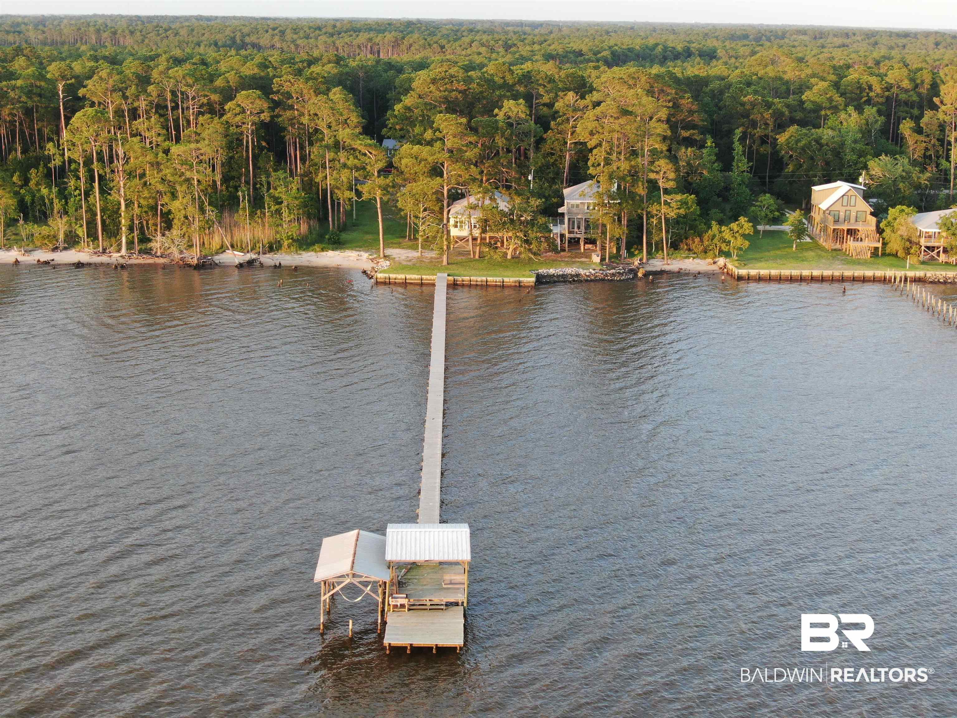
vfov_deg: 30.3
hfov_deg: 39.7
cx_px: 478
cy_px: 359
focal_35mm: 48
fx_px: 1327
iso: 100
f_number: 3.8
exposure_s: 1/25
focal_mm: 8.6
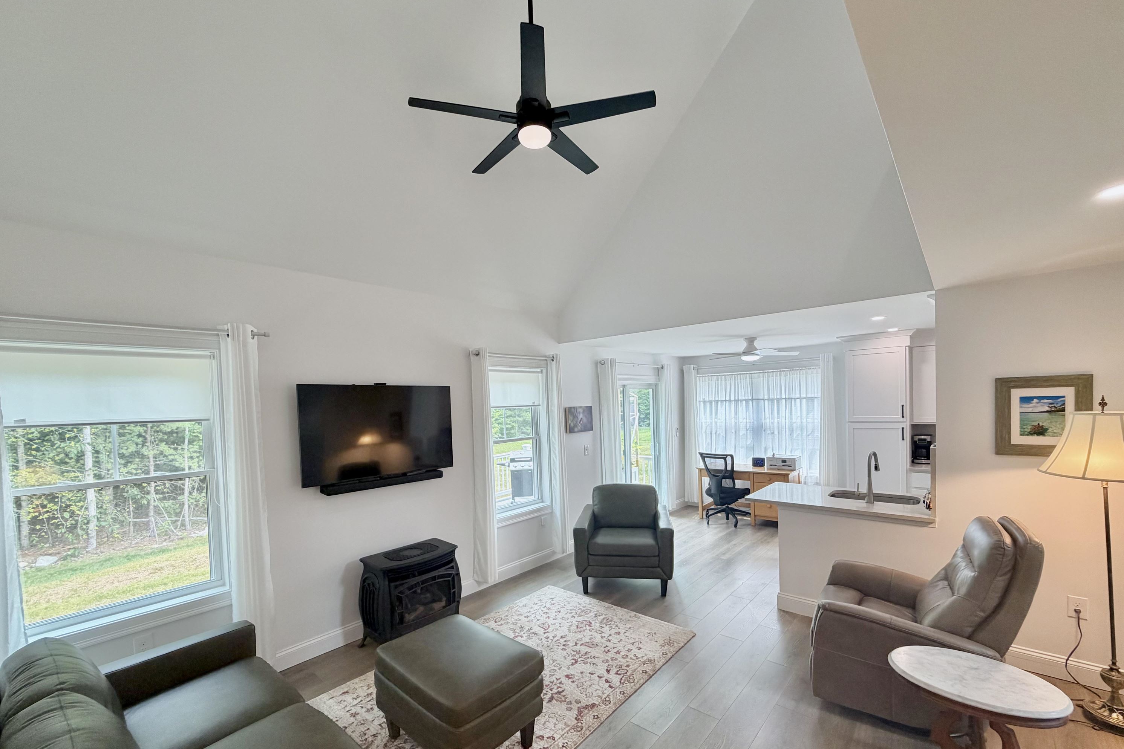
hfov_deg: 100.4
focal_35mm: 15
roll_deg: +2.4
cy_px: 418
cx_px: 567
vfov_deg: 77.0
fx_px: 468
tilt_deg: -0.7
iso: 125
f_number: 2.2
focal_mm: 2.22
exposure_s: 1/120
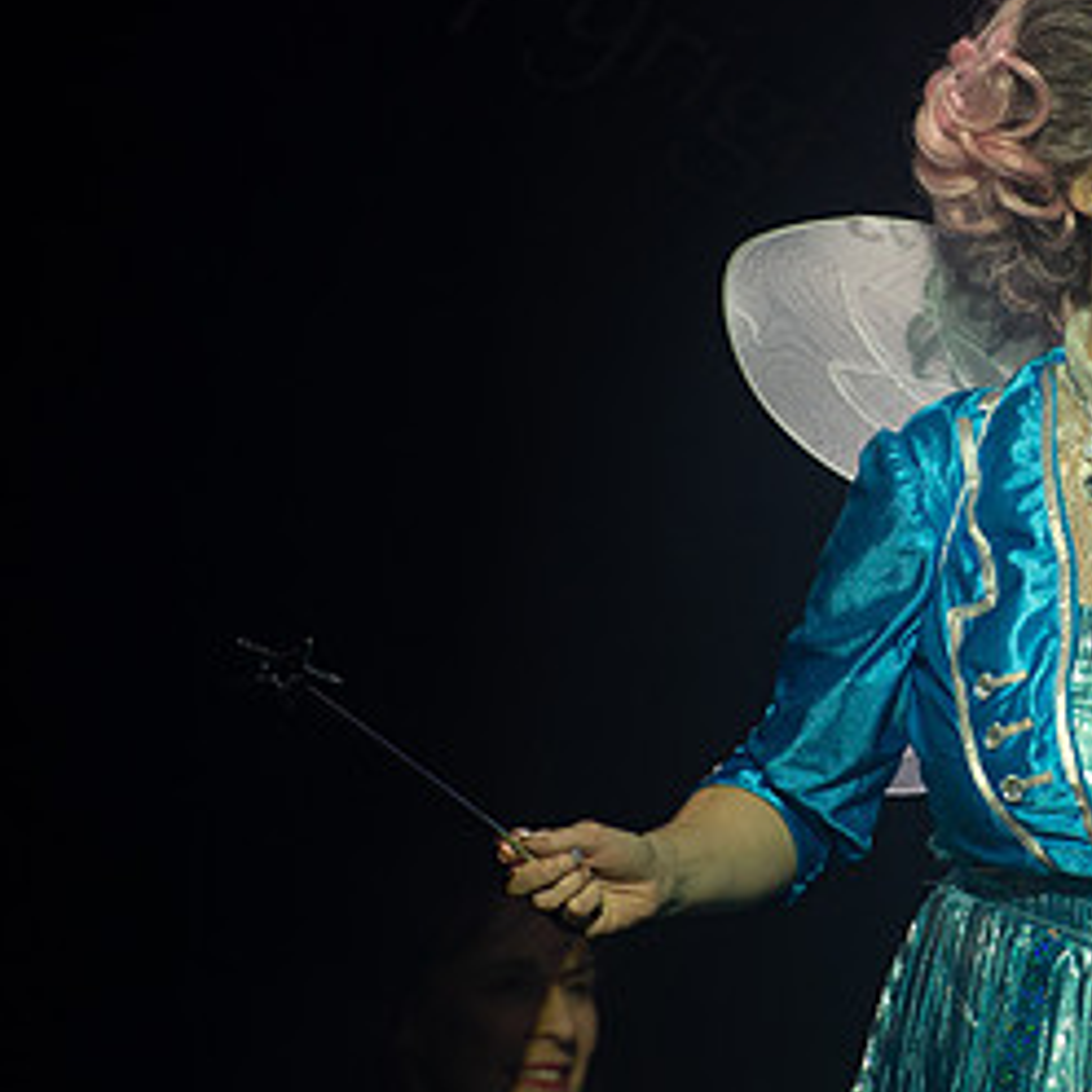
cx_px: 1202
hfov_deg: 4.4
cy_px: 427
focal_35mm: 398
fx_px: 14205
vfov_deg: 4.4
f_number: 2.8
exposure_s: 1/320
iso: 1000
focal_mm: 200
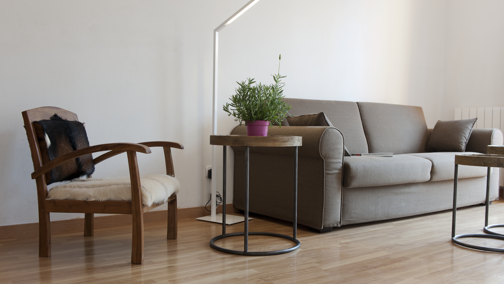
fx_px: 454
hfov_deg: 58.0
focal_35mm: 34
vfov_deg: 34.6
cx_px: 249
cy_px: 155
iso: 400
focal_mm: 32
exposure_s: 1/13
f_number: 7.1
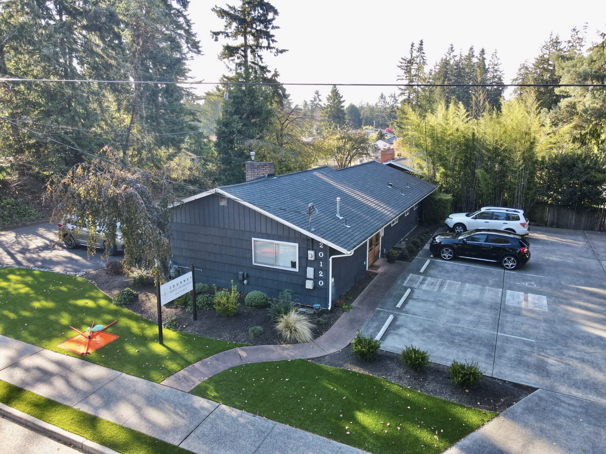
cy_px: 227
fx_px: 420
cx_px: 303
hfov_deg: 71.6
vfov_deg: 56.8
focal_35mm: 24
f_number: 2.8
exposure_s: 1/80
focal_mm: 4.5
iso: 100
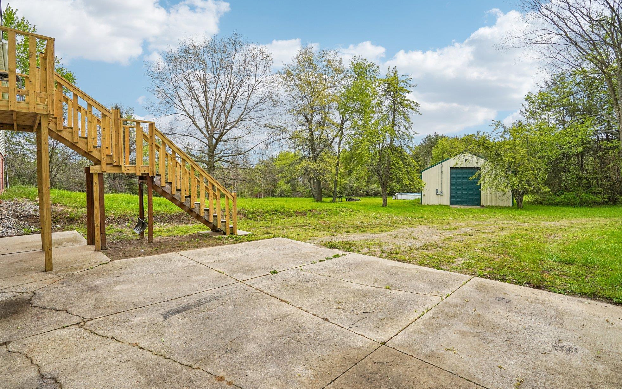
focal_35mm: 17
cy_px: 187
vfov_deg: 68.0
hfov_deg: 94.3
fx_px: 288
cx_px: 299
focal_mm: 16
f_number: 8
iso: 400
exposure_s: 1/125
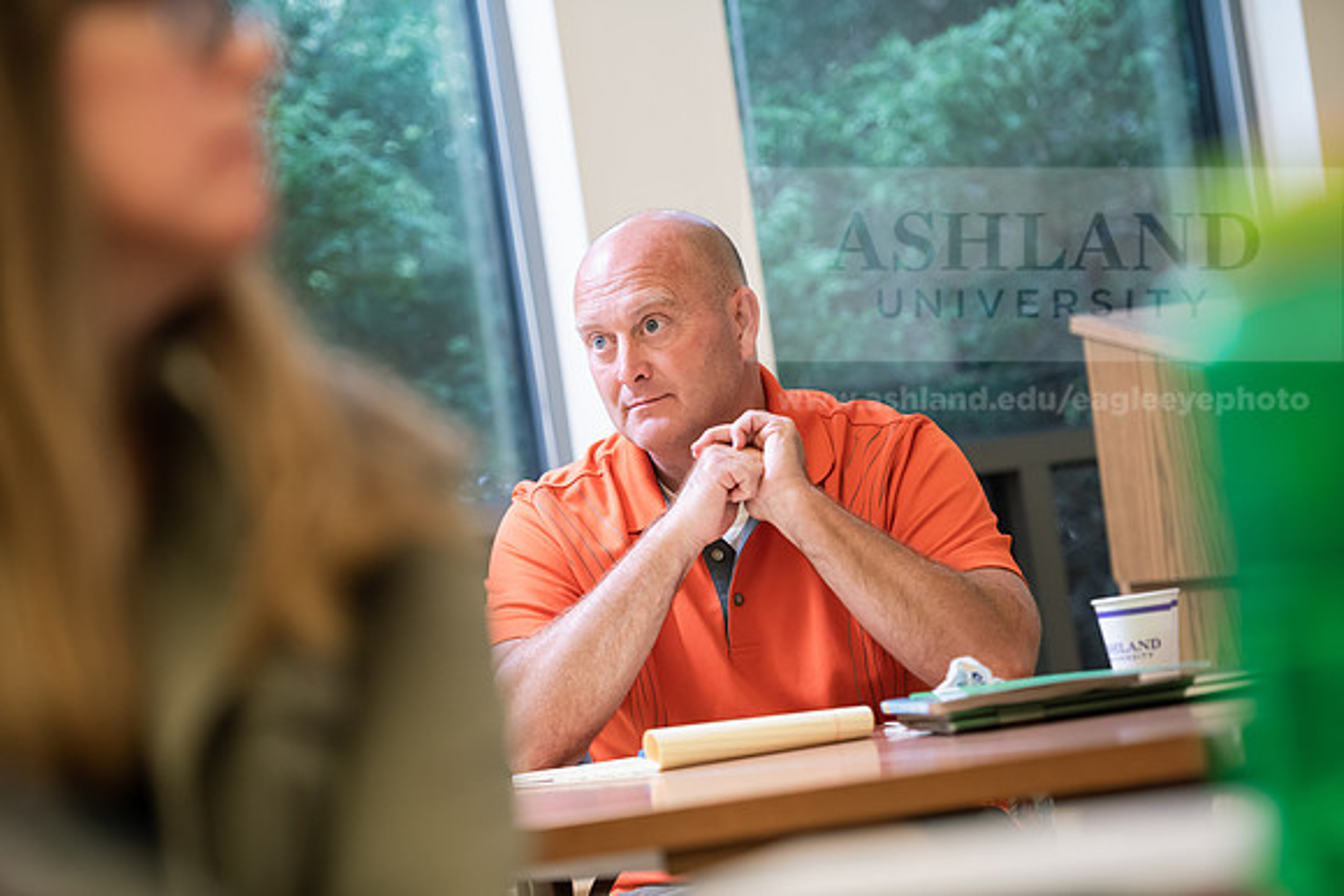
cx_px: 672
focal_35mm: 122
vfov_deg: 11.2
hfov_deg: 16.8
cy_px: 448
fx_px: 4556
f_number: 2.8
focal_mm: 122
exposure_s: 1/200
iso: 1000
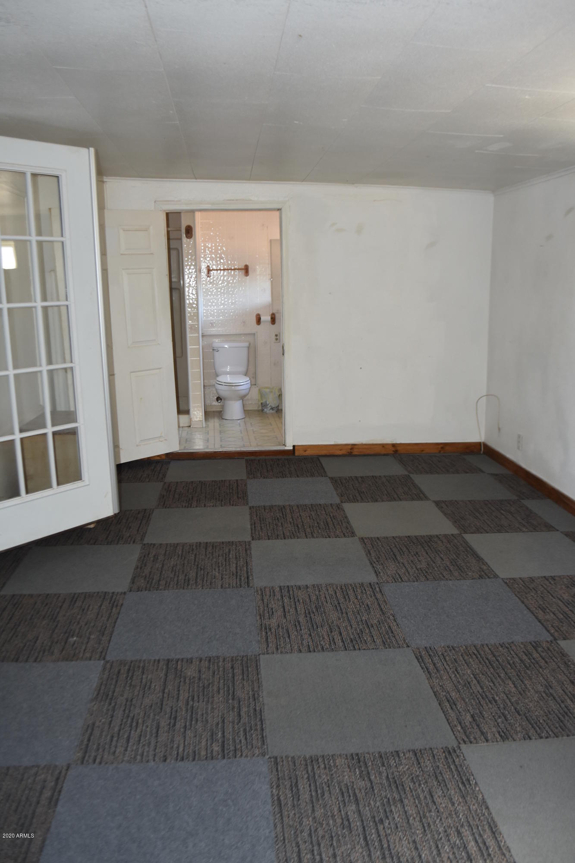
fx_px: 647
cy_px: 432
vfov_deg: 67.4
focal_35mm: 27
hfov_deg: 47.9
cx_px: 288
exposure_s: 1/60
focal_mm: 18
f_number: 3.5
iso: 720
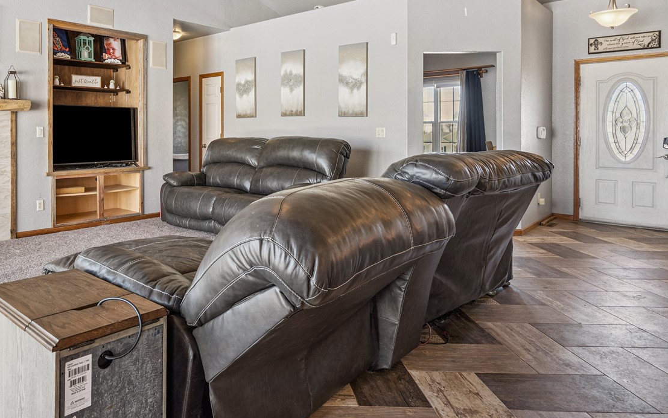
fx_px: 455
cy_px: 143
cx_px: 231
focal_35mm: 25
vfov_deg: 48.5
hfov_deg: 70.7
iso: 400
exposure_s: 1/10
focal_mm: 16
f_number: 9
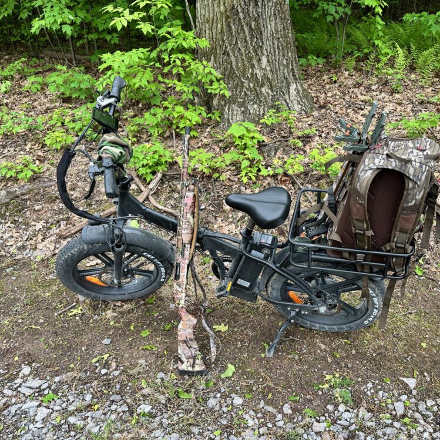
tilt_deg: -27.9
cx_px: 264
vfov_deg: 55.6
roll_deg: +0.2
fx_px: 417
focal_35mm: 29
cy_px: 223
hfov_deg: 55.2
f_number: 1.78
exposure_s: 1/121
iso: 64
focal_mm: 6.86
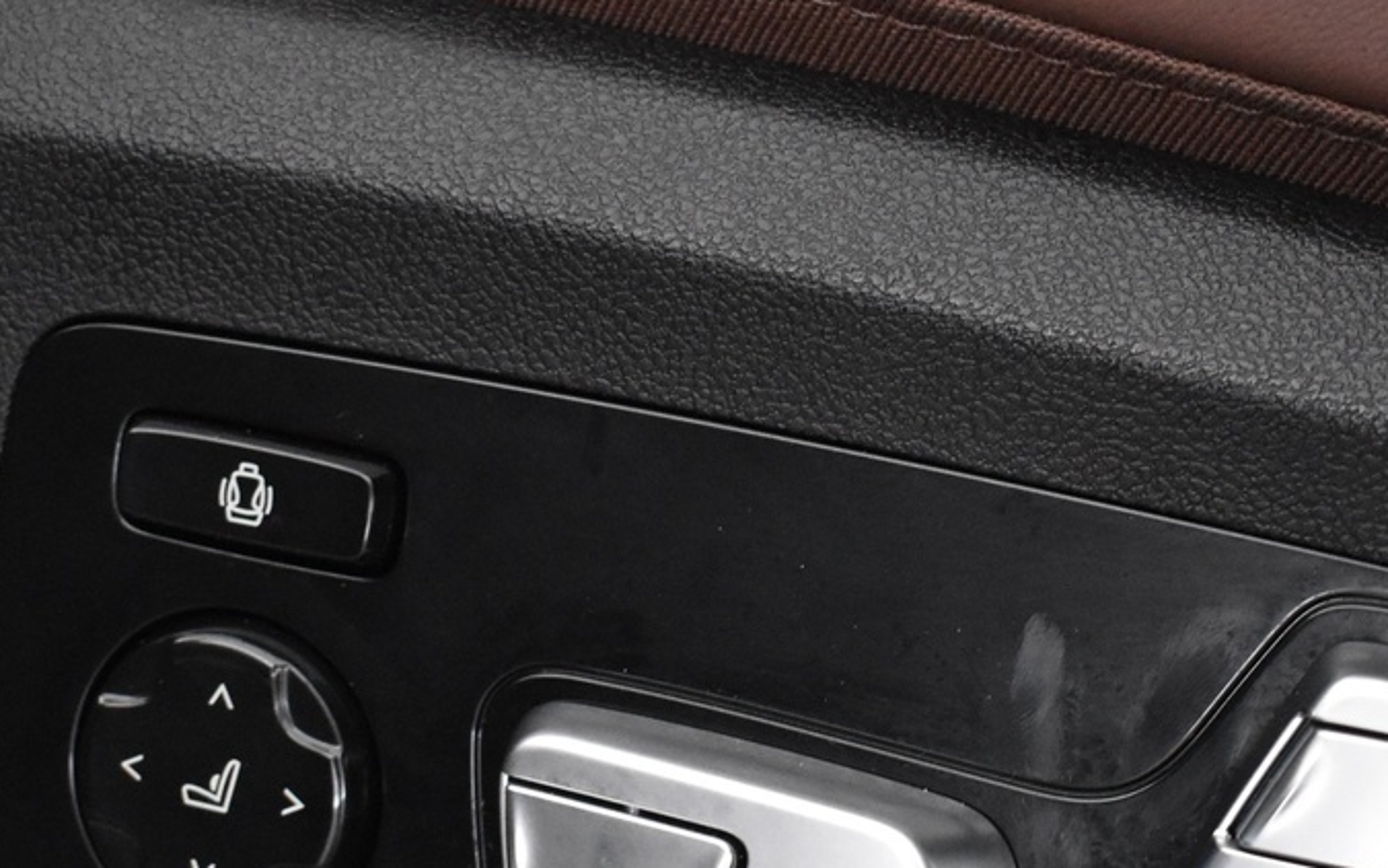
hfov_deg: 23.5
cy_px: 769
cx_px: 849
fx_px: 3329
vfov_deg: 14.7
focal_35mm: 88
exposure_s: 1/25
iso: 3200
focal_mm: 24
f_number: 4
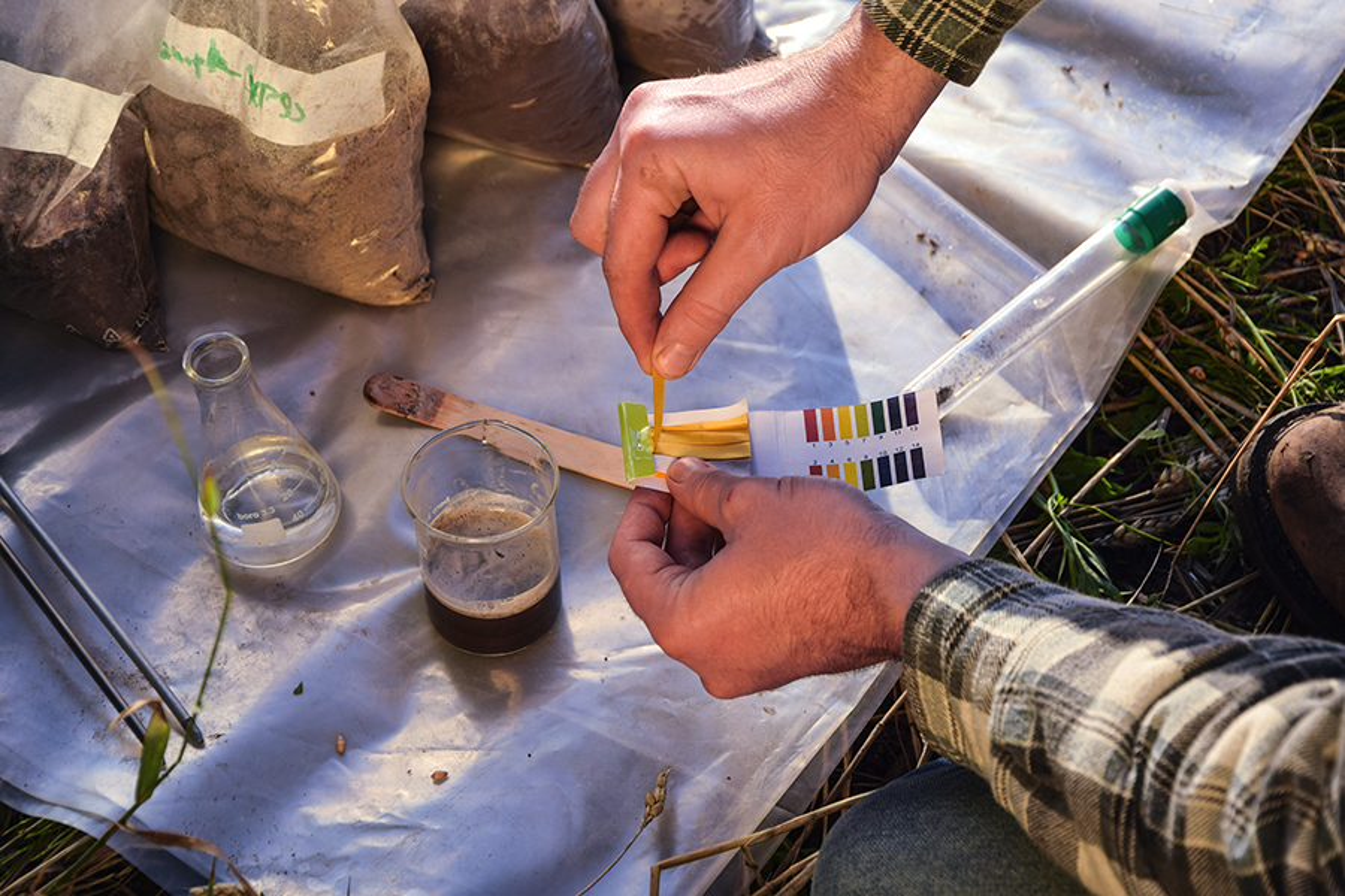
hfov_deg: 19.5
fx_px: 3923
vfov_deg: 13.0
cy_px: 448
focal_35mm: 105
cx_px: 672
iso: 100
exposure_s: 1/500
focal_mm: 70
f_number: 5.3
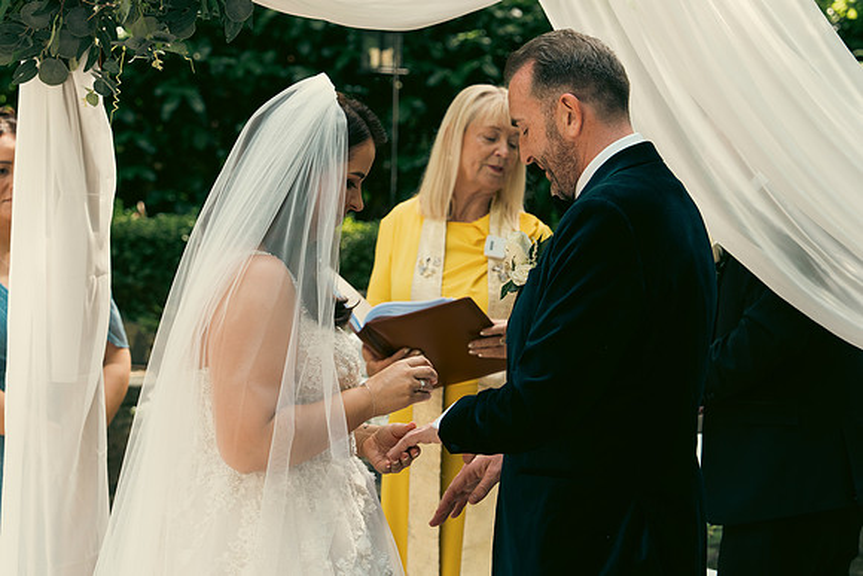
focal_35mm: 103
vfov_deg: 13.3
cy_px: 288
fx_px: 2470
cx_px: 432
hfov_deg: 19.8
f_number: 3.5
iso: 320
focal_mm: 69
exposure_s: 1/200
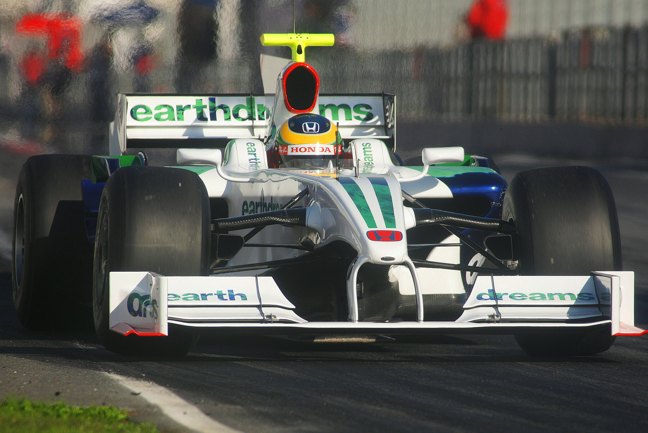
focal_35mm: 762
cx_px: 320
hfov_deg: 2.7
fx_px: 13727
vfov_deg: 1.8
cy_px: 215
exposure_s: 1/800
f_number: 7.1
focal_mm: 500
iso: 200
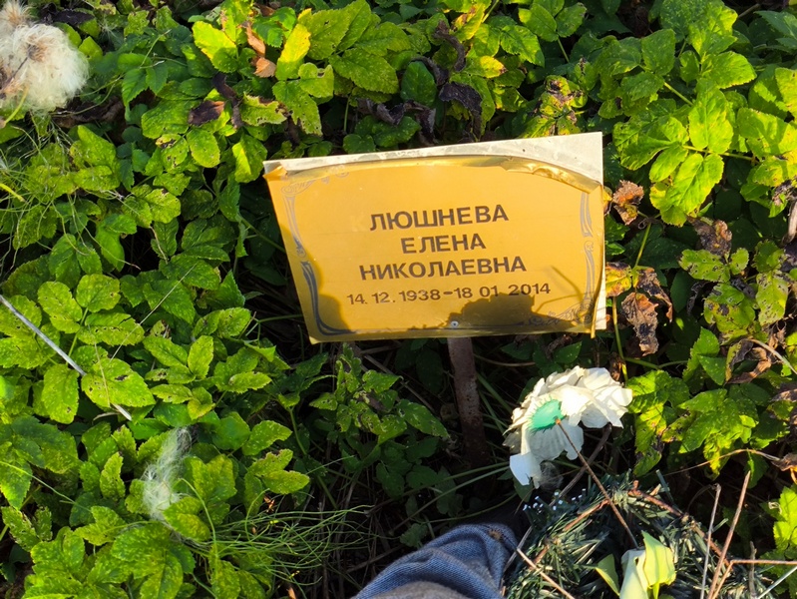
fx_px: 1152
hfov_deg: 38.2
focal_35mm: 50
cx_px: 398
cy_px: 300
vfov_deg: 29.1
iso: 50
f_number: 1.7
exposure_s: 1/364
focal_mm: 4.71
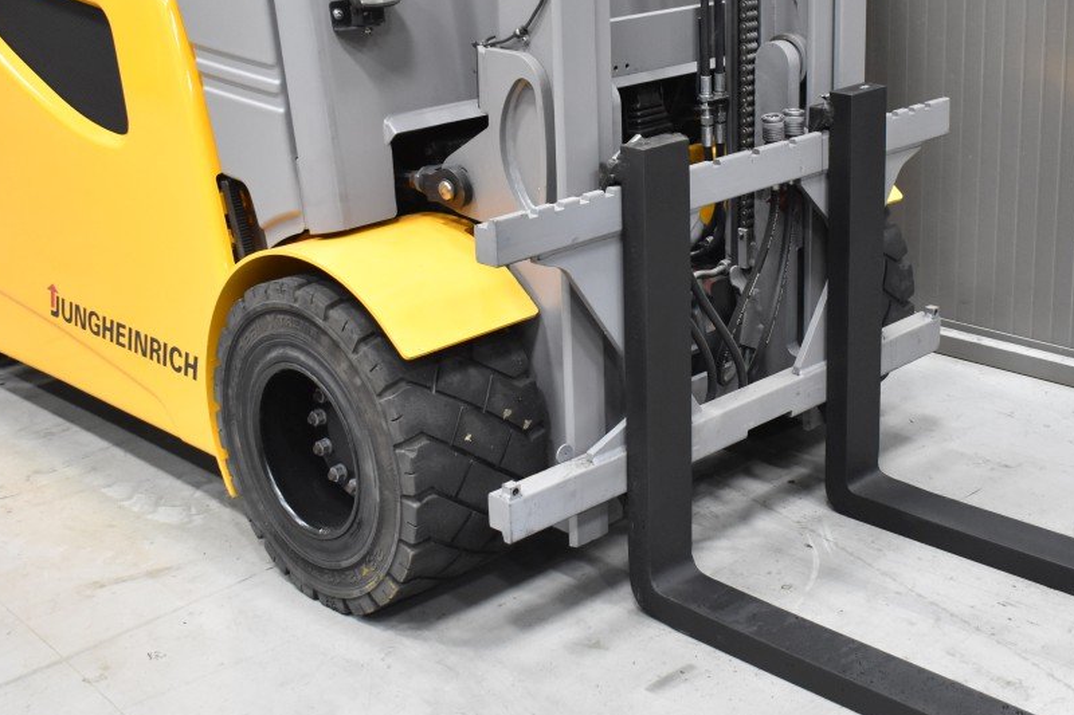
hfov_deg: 36.5
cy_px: 284
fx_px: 1611
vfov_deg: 25.0
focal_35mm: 54
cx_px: 705
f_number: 4.5
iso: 1600
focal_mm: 24
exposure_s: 1/40
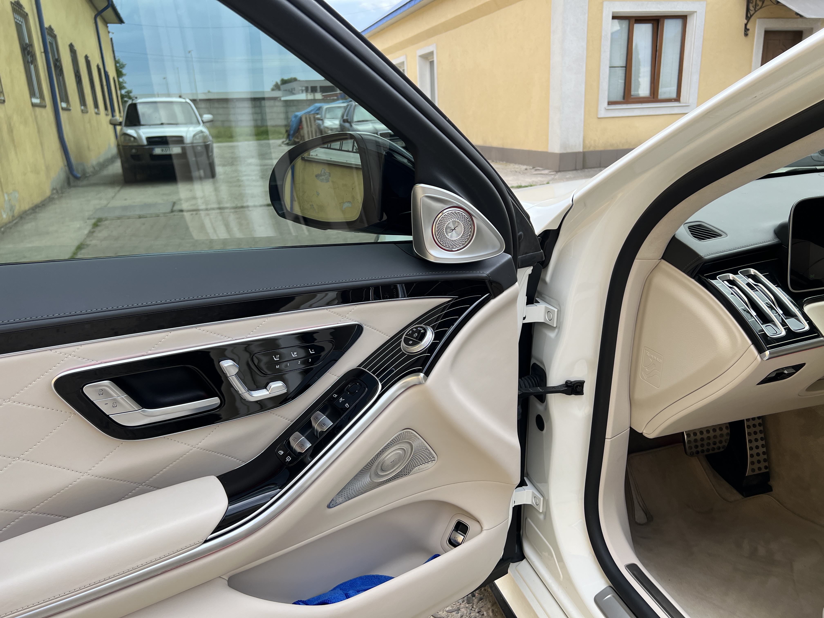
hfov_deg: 67.3
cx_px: 412
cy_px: 309
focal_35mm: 26
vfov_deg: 53.1
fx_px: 619
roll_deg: +2.2
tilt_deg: -17.9
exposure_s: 1/224
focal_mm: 5.7
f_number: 1.5
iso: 40
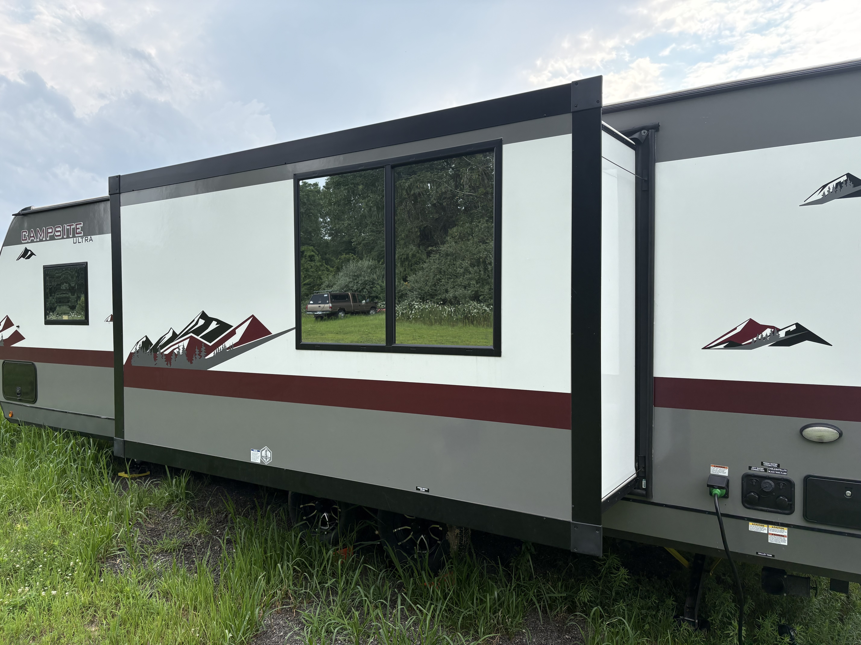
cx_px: 430
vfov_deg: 53.1
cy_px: 322
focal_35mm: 26
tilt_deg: -0.1
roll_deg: -2.0
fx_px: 647
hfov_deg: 67.3
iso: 64
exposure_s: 1/2451
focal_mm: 5.96
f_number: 1.6
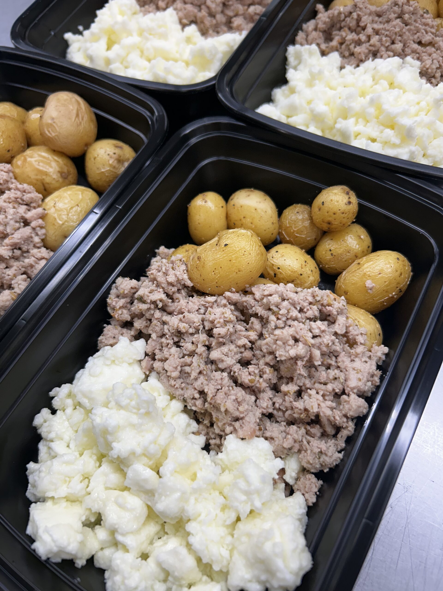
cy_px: 296
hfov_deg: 53.1
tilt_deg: -62.4
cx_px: 222
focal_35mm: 26
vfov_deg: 67.3
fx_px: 444
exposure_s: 1/120
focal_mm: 5.7
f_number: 1.5
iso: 64
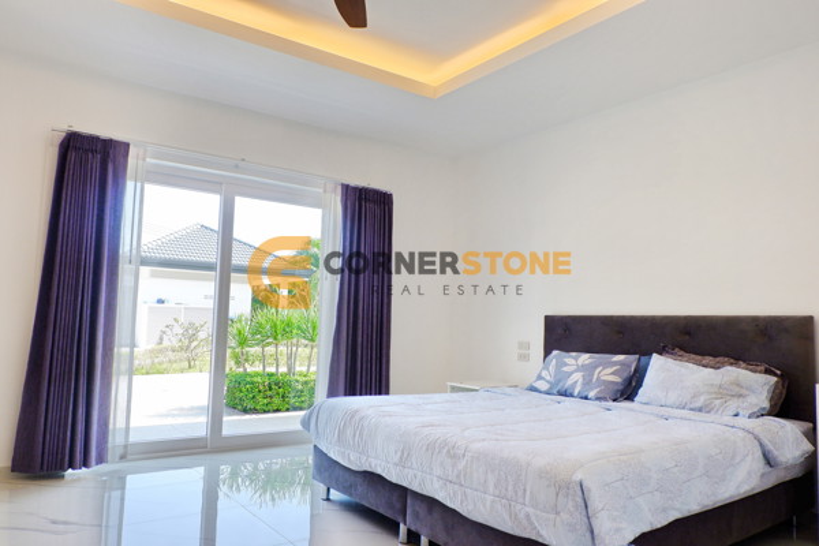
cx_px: 410
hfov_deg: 73.7
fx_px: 546
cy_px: 273
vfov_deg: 53.1
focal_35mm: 24
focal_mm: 16
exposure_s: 1/125
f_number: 5.6
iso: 200
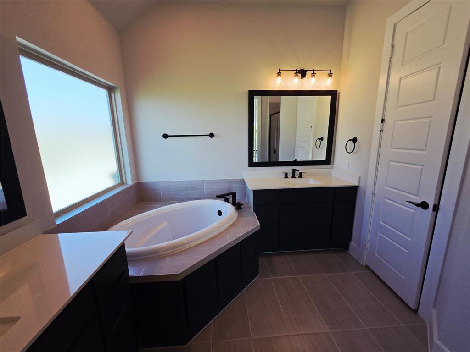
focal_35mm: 13
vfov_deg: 89.9
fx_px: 177
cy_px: 176
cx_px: 235
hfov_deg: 106.2
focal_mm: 2.2
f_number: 2.2
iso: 100
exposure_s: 1/568
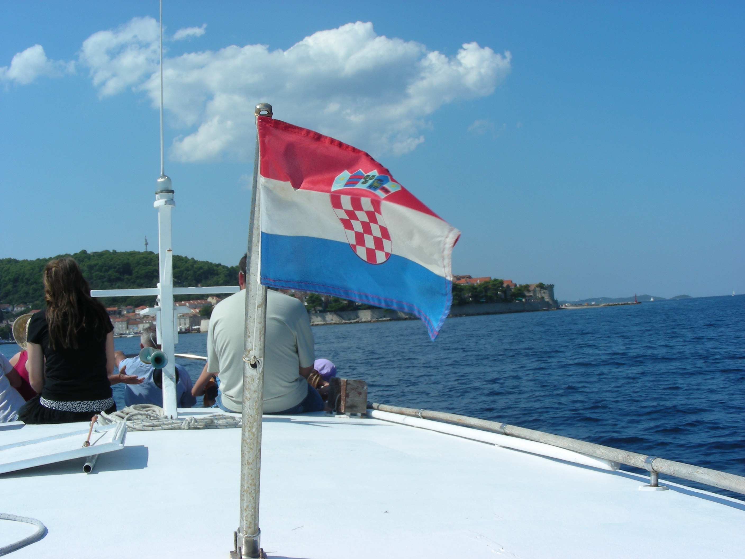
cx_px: 372
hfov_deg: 42.9
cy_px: 280
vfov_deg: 32.9
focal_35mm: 44
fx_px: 947
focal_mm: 7.4
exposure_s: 1/333
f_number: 5.6
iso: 50
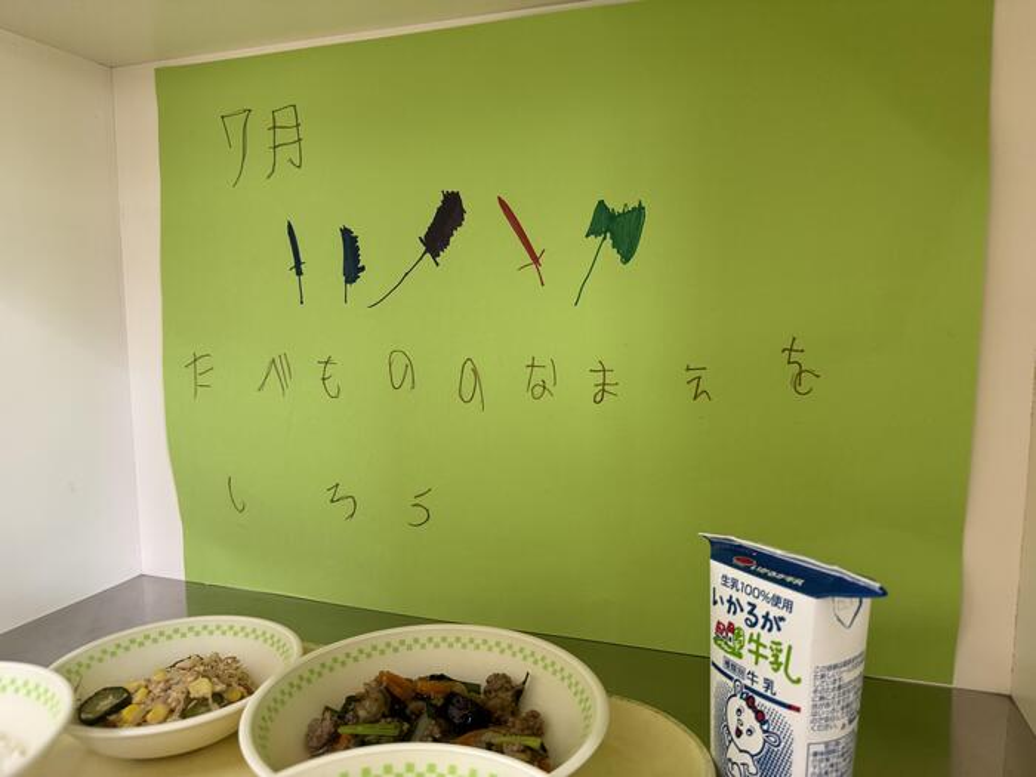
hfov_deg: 71.6
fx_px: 718
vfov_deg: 56.8
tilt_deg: -6.5
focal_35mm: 24
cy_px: 388
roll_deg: +0.3
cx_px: 518
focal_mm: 6.76
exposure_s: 1/120
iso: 200
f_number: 1.78
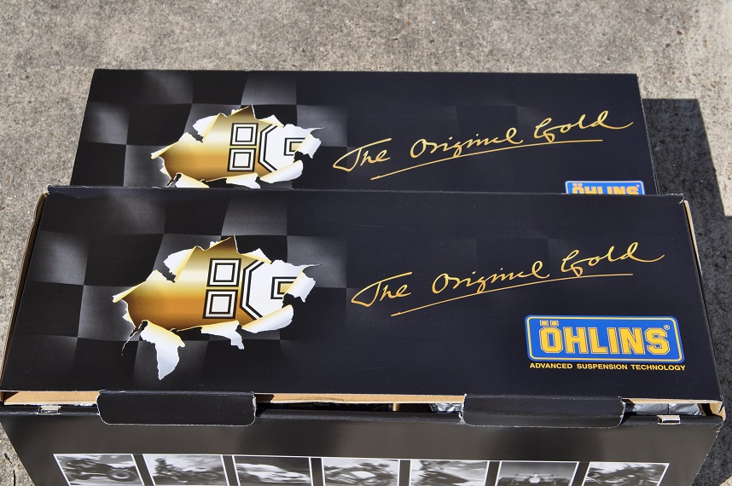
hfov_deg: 33.4
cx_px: 366
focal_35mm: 60
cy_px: 243
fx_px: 1219
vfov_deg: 22.6
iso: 200
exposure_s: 1/400
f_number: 10
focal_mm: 40
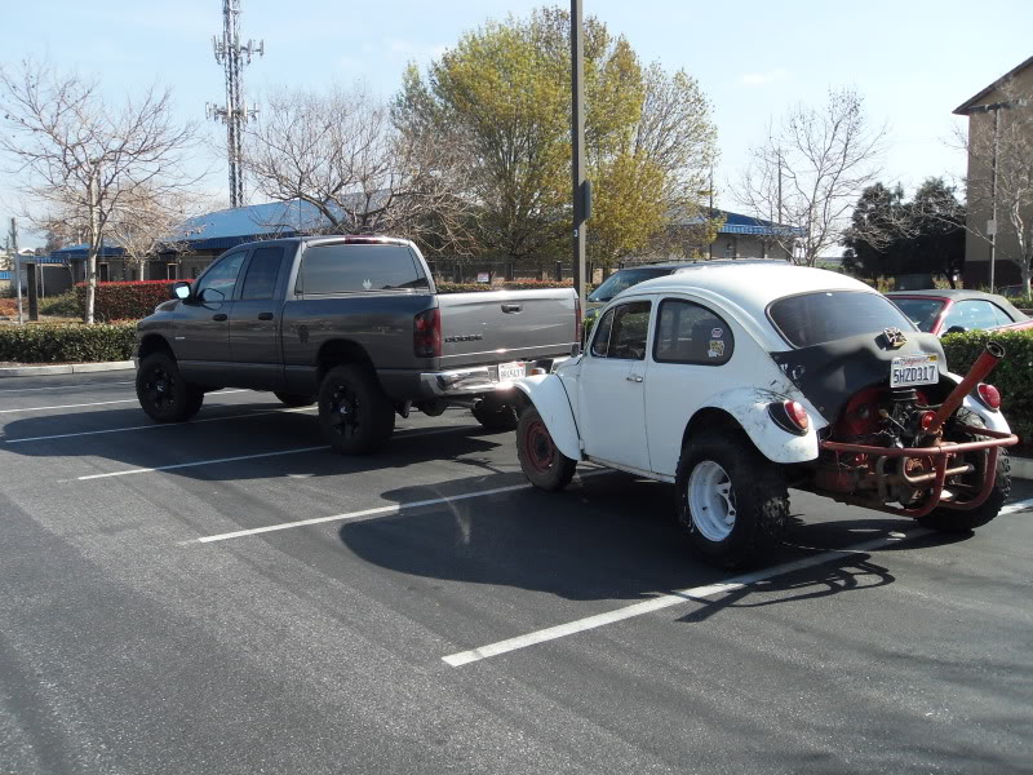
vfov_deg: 40.7
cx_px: 516
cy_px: 388
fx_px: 1044
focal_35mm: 35
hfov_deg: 52.6
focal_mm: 6.3
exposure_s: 1/125
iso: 80
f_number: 8.2
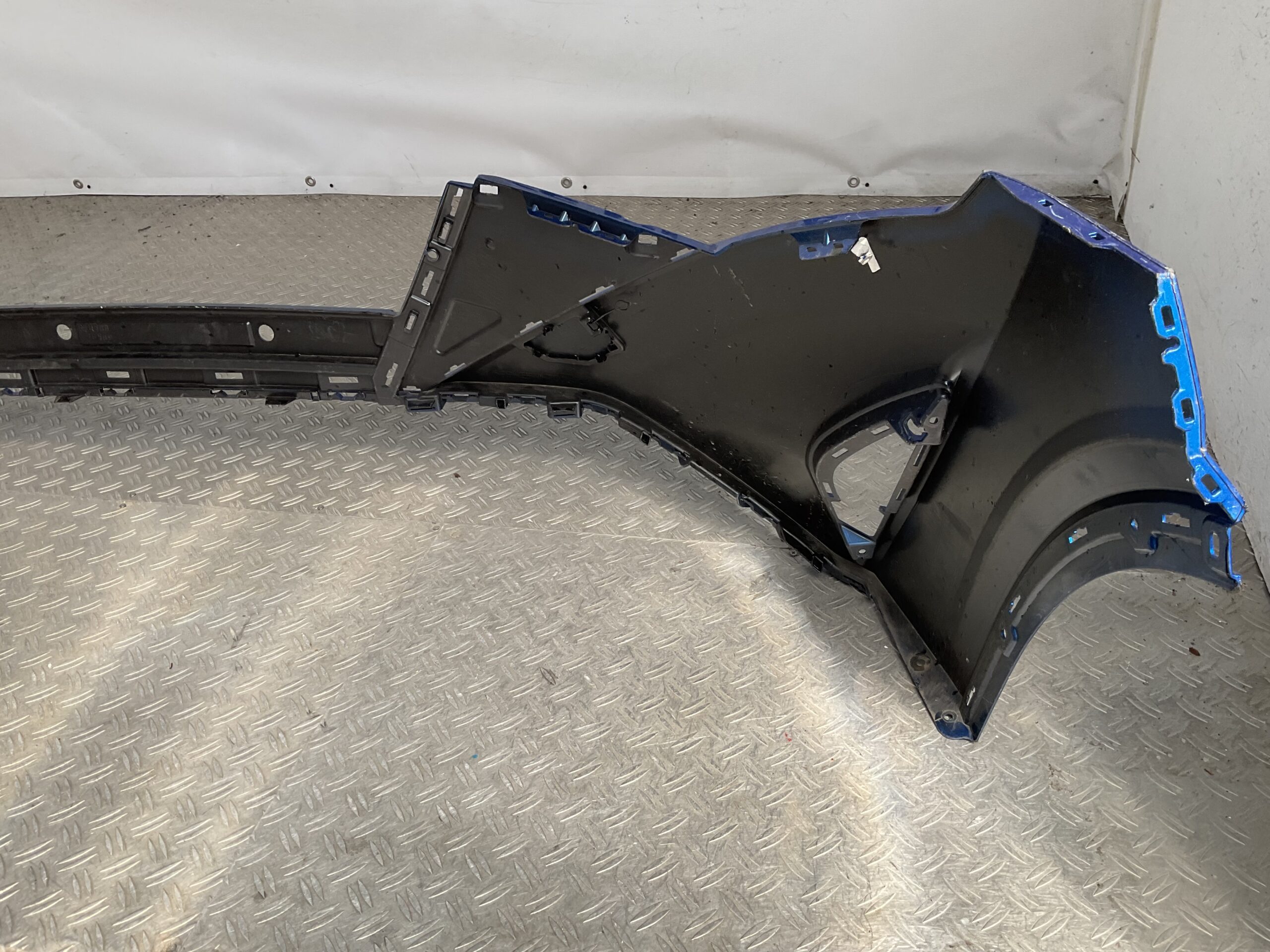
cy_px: 476
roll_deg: +6.0
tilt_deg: -32.5
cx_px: 635
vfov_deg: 48.2
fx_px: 1064
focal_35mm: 29
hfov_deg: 61.7
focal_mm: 3
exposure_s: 1/442
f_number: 1.8
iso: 16
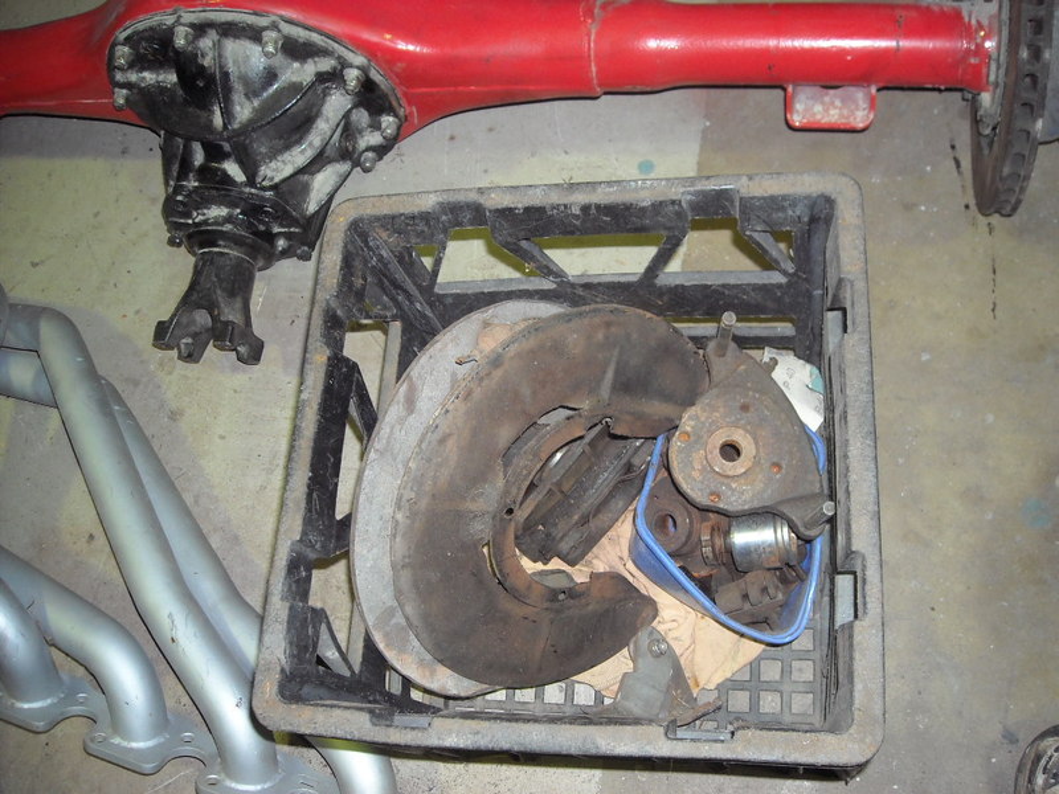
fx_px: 1071
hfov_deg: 52.6
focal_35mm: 35
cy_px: 397
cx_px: 530
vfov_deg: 40.7
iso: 200
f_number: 2.8
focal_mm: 5.7
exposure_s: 1/60
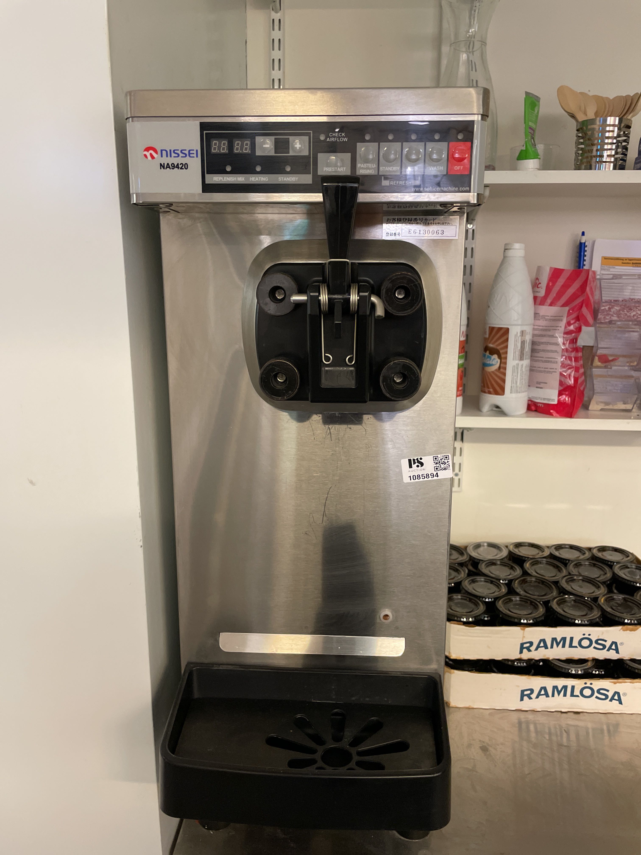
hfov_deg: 53.1
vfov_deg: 67.3
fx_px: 642
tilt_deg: -13.5
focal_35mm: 26
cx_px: 320
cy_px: 428
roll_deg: -0.2
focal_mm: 4.2
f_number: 1.6
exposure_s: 1/50
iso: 250
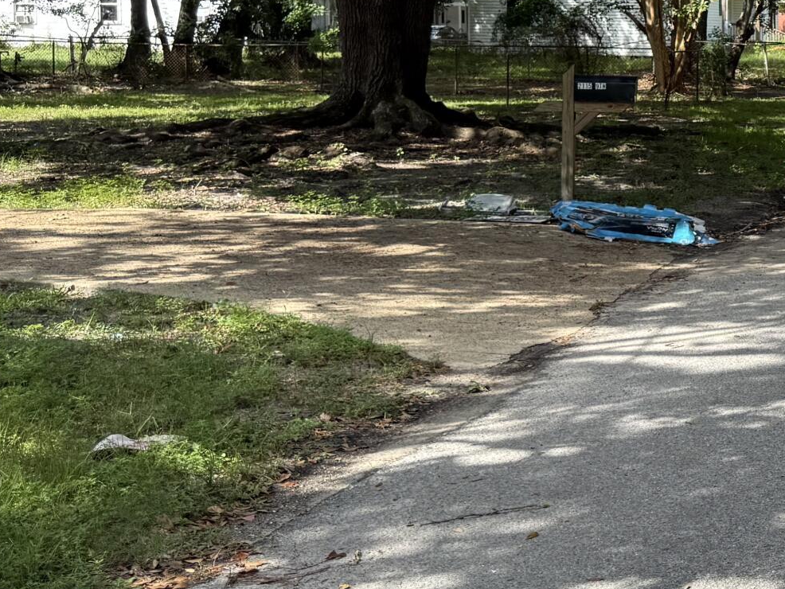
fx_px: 1656
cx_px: 1081
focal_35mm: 73
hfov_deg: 23.0
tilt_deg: -2.1
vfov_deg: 19.9
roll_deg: -0.1
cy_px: 95
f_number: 1.78
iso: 80
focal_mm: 6.76
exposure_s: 1/1585
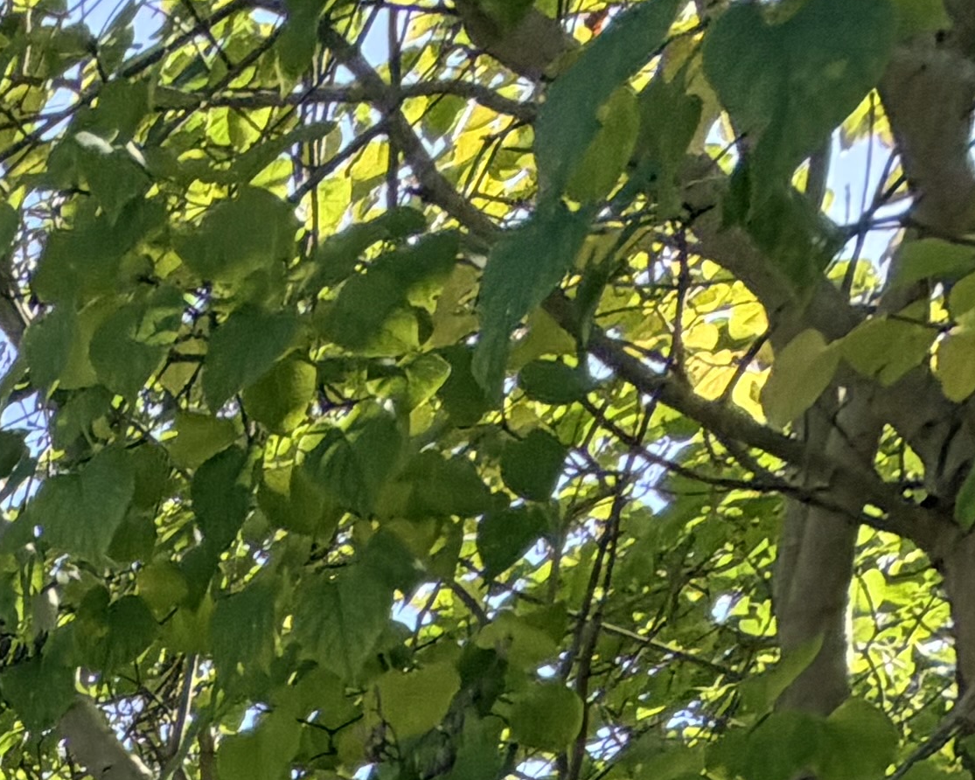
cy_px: 1823
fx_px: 2020
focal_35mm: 70
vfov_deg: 14.8
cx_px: -1277
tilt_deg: -5.1
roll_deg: +0.1
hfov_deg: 15.8
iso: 50
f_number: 2.2
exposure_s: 1/502
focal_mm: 2.22
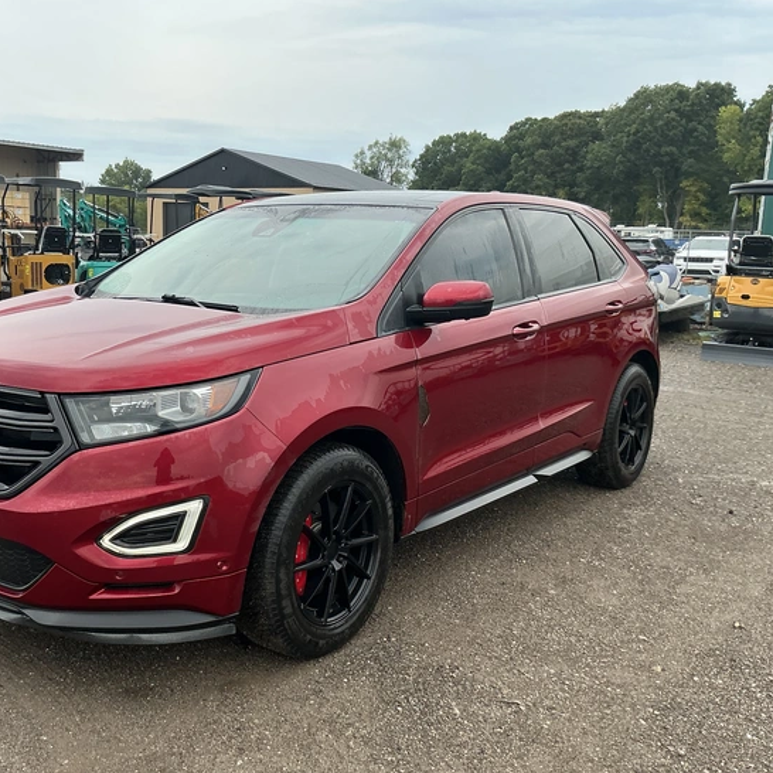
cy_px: 397
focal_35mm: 34
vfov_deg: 48.4
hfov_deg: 48.0
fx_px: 859
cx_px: 290
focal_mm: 3
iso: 25
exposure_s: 1/389
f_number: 1.8
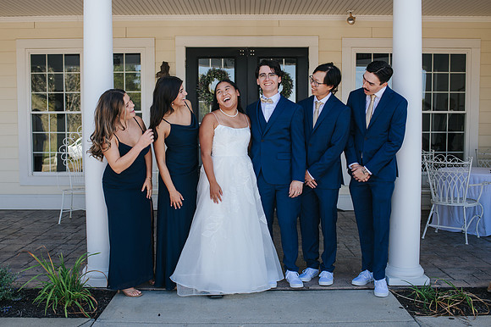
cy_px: 171
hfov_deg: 50.7
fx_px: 518
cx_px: 245
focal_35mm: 38
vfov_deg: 35.0
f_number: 3.5
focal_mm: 35
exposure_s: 1/320
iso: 160
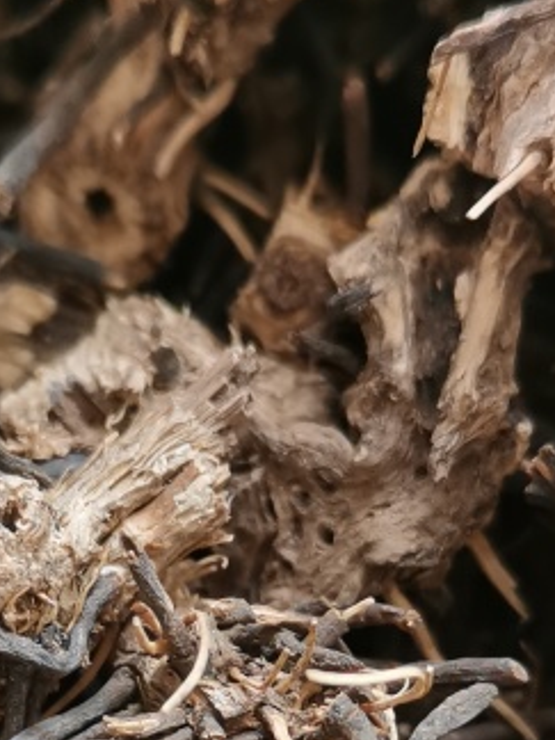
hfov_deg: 16.6
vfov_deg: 21.4
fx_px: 1903
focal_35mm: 89
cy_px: 711
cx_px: 210
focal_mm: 5.58
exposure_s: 1/100
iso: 500
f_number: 1.8
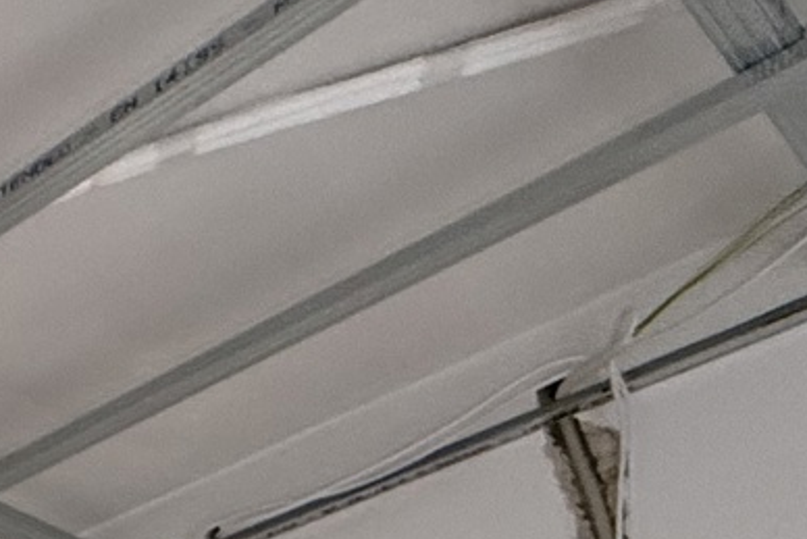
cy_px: 1332
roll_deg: -0.7
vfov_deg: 13.4
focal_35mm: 72
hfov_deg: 20.9
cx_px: -580
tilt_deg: +0.2
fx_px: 1615
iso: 320
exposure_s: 1/99
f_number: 2.2
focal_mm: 2.22
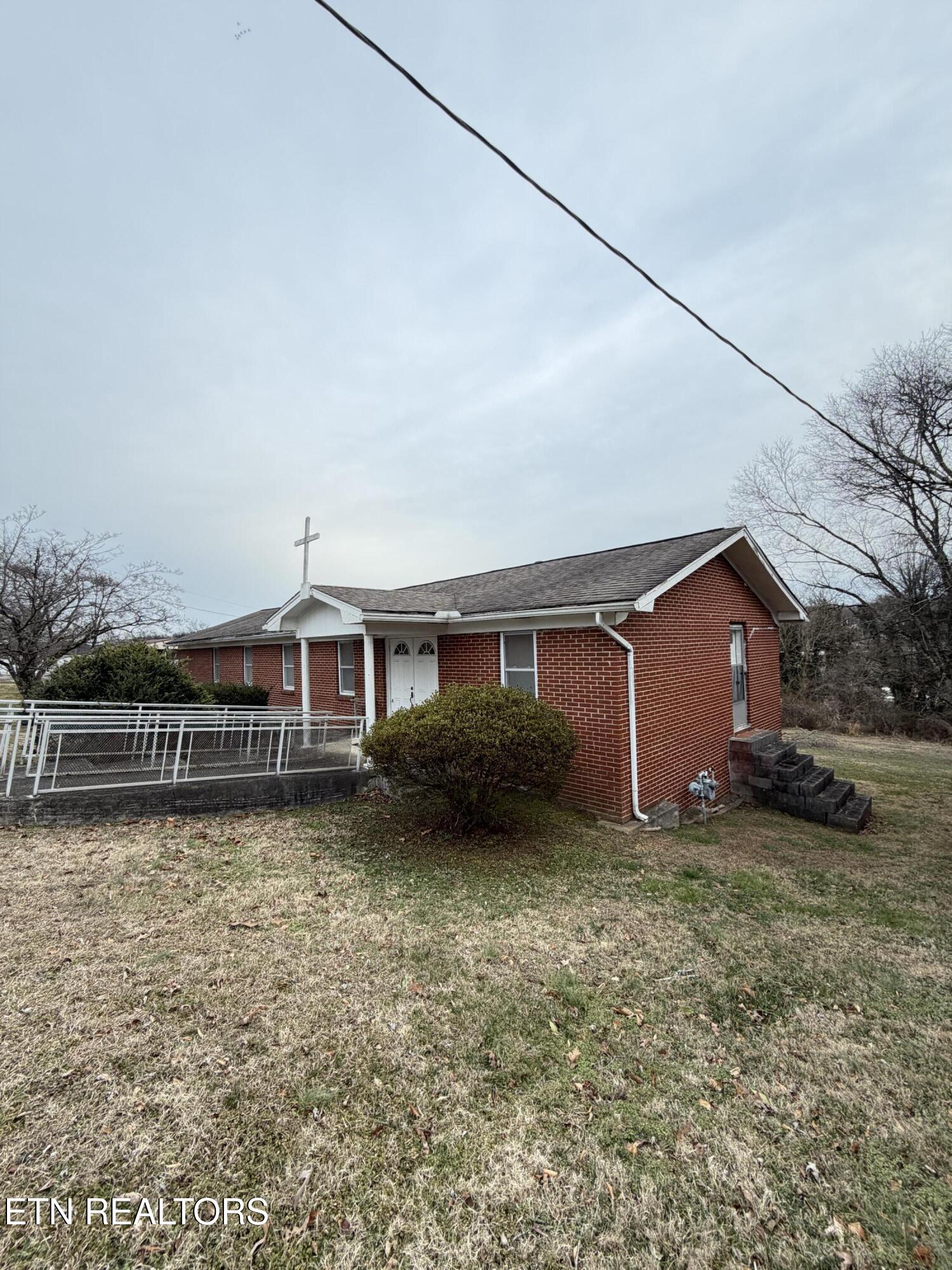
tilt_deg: +2.2
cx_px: 476
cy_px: 635
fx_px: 513
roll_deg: +2.5
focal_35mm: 14
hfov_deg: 85.7
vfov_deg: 102.1
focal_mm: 2.22
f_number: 2.2
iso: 64
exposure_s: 1/121
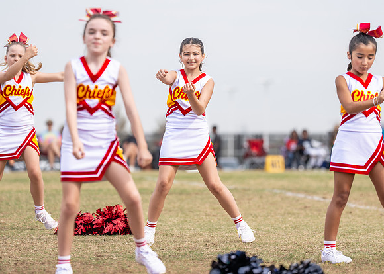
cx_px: 187
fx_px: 2325
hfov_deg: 9.4
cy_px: 99
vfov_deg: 6.7
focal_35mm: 213
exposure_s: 1/1600
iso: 160
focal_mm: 150
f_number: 2.8
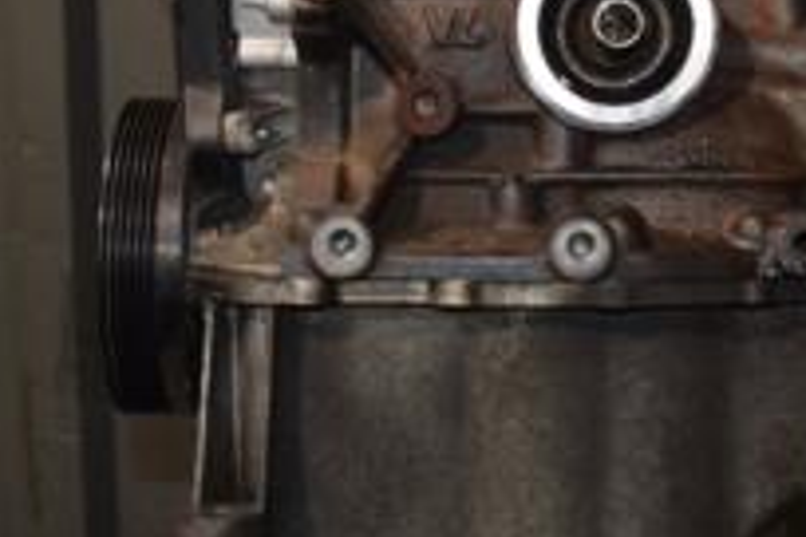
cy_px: 71
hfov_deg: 21.4
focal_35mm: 92
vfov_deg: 14.7
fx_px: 2070
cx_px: 770
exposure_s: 1/60
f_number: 5
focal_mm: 21
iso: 800
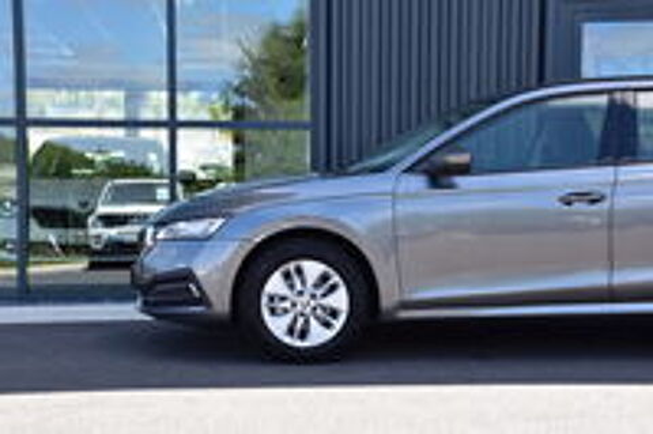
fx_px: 1223
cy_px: 217
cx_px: 326
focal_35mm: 68
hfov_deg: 29.9
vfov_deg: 20.1
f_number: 9
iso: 400
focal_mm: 45
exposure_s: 1/160
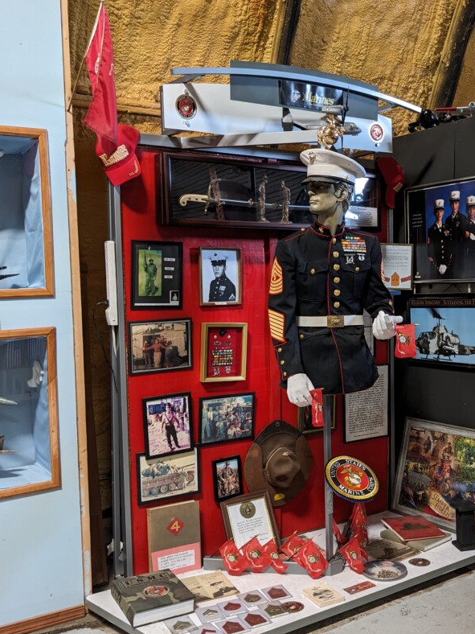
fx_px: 677
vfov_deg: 50.1
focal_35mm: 37
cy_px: 325
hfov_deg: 38.2
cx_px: 321
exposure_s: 1/24
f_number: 1.73
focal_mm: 4.38
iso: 170
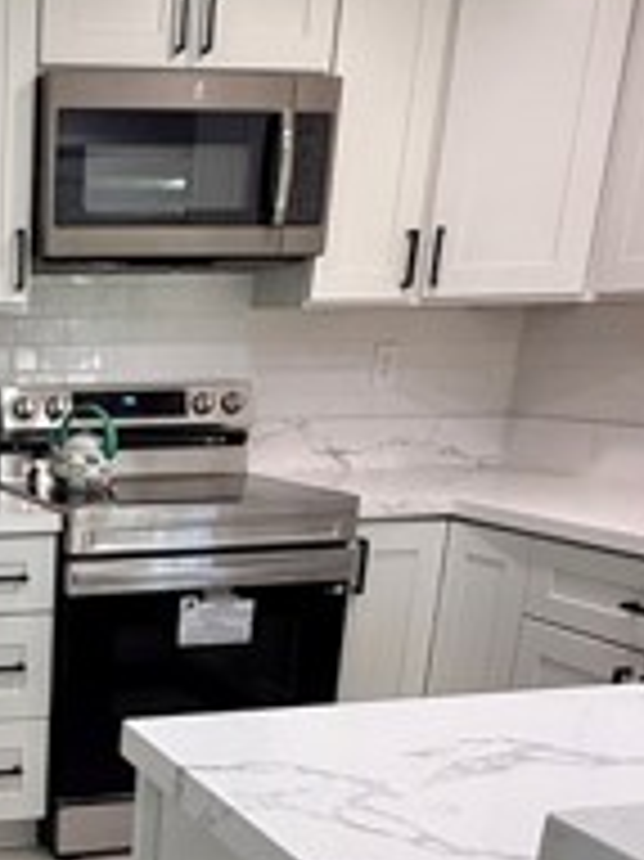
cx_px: -131
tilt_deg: -17.9
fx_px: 1167
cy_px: 729
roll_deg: +0.8
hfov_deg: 27.2
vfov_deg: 38.4
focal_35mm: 47
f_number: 2.2
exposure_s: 1/120
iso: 160
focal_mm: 2.22
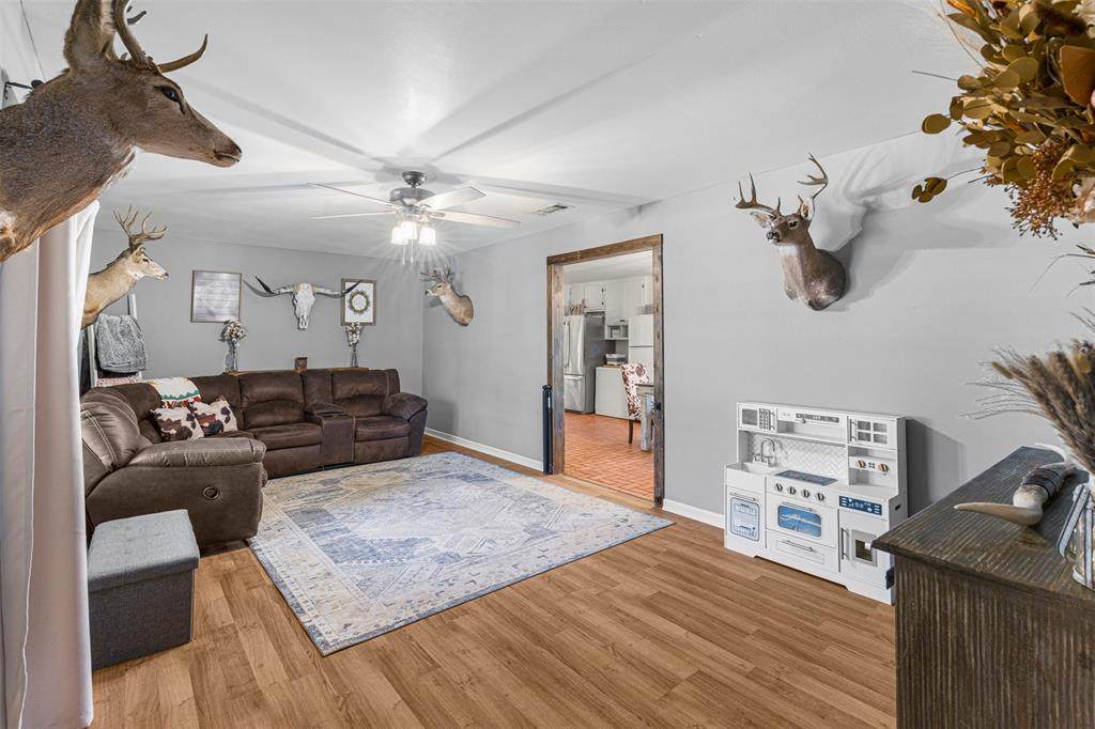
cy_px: 364
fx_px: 486
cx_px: 548
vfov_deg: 73.7
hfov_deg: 96.8
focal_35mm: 16
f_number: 10
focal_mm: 16
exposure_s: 1/2.5
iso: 400
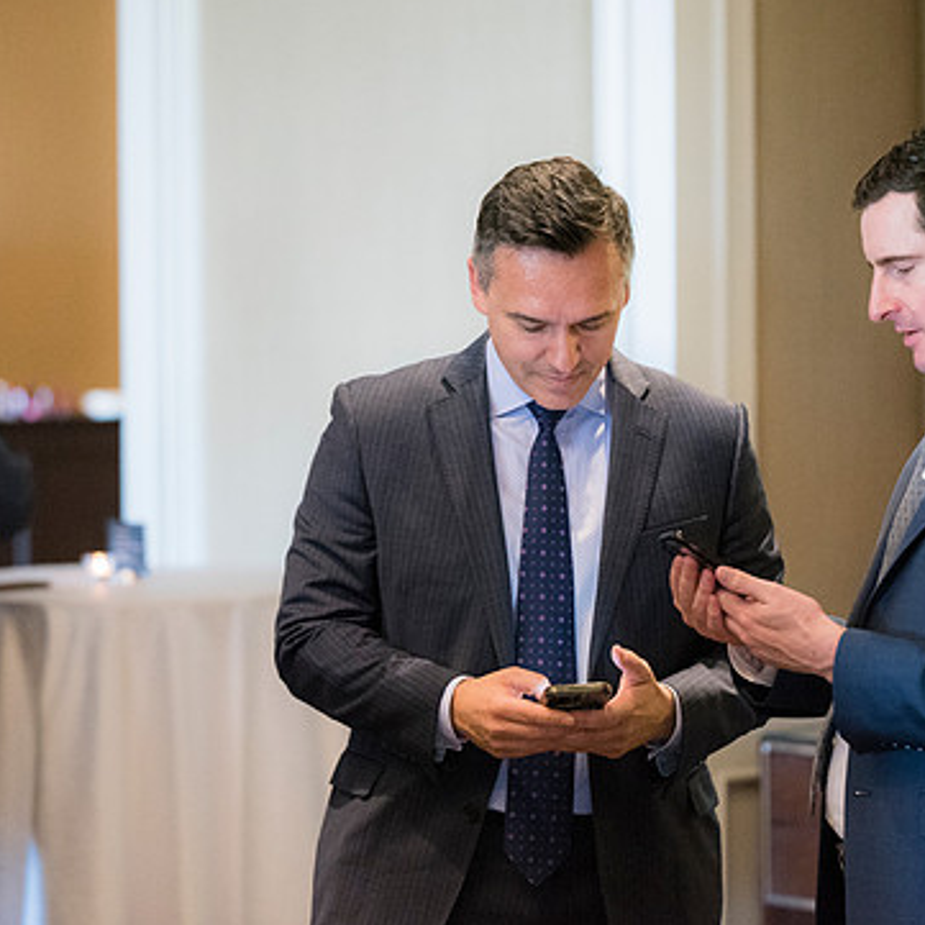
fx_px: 4958
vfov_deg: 10.7
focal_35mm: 164
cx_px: 571
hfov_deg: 10.7
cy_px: 447
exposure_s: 1/125
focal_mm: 120
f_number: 2.8
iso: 6400
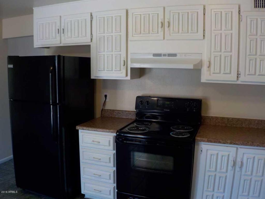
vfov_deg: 46.8
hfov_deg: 60.0
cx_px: 132
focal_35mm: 30
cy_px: 100
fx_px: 230
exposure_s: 1/30
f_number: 3.3
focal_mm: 4.1
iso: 250
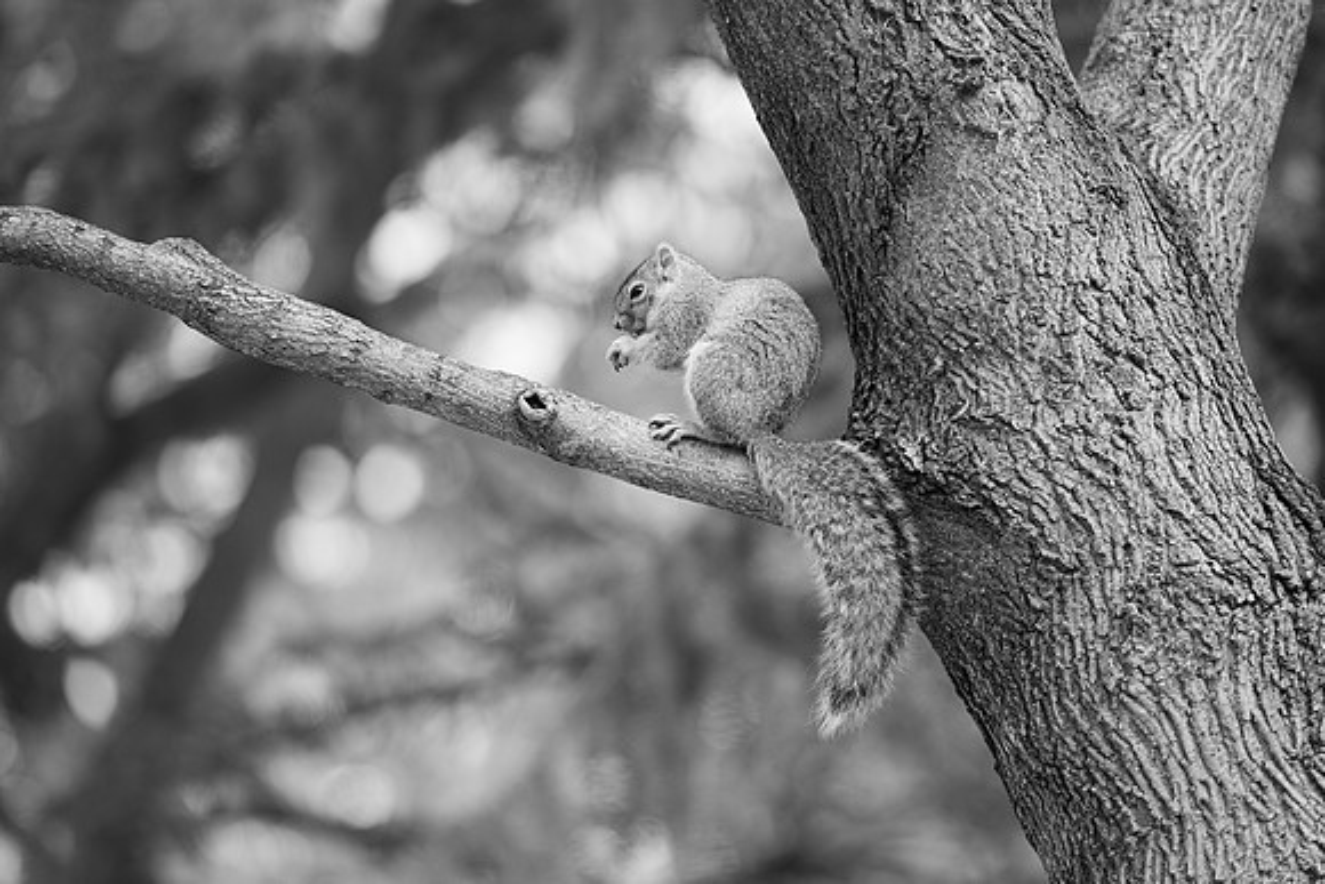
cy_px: 442
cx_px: 662
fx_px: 6810
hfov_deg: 11.1
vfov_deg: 7.4
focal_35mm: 185
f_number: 2.8
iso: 250
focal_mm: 185
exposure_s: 1/640
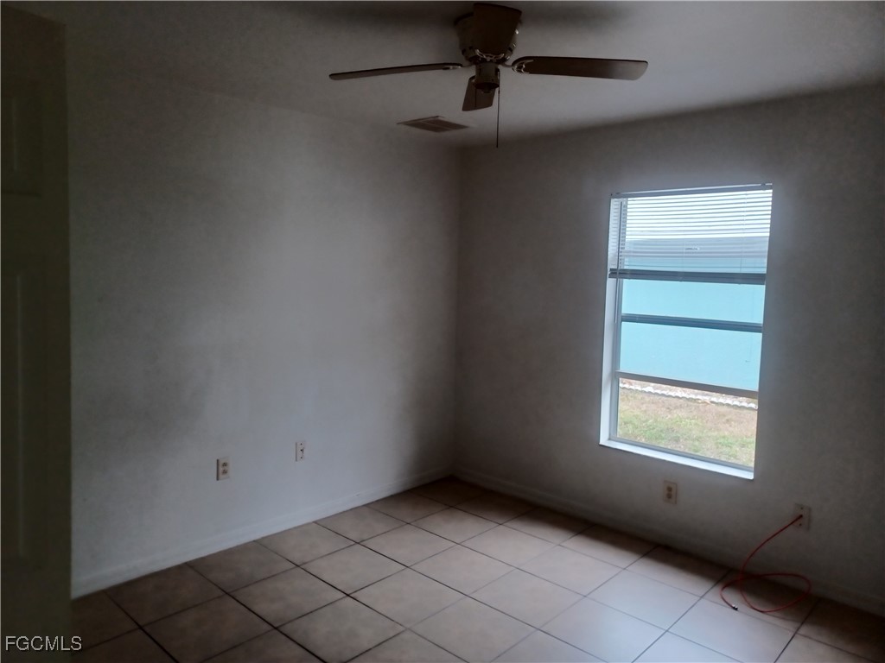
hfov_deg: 69.4
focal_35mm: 25
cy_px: 332
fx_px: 639
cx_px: 442
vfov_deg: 54.9
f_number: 1.8
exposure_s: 1/60
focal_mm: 4.6
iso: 250
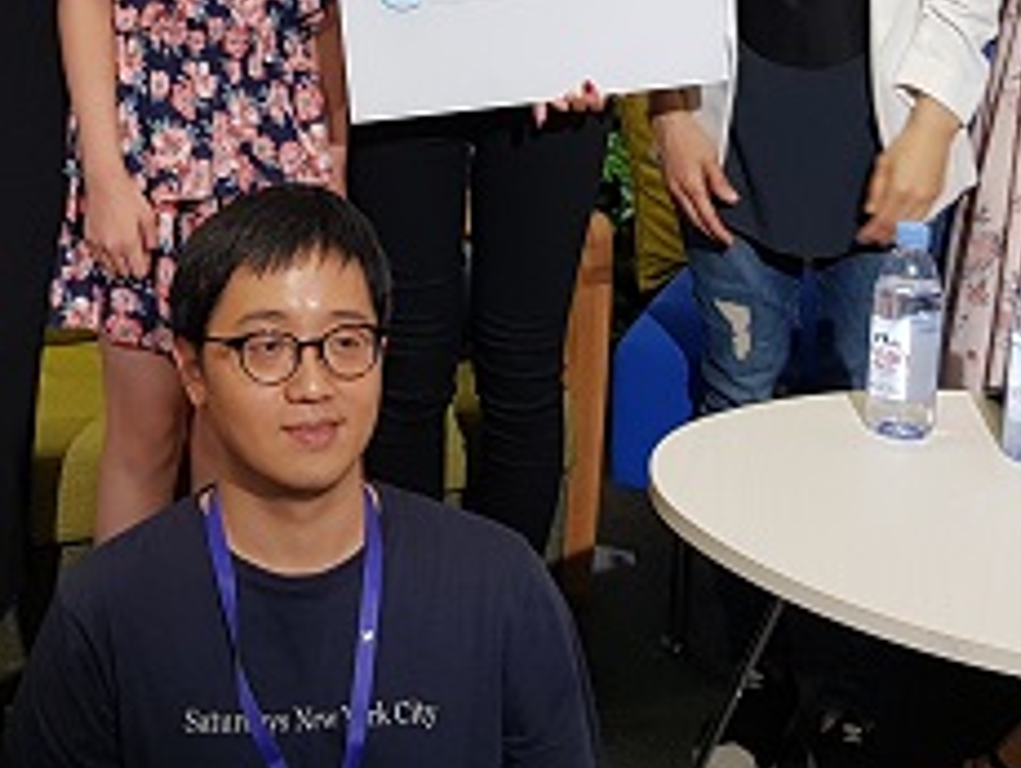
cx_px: 195
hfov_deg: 24.3
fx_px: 2333
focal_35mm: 79
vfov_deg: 18.0
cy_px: -87
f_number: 1.7
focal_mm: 4.2
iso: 80
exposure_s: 1/60
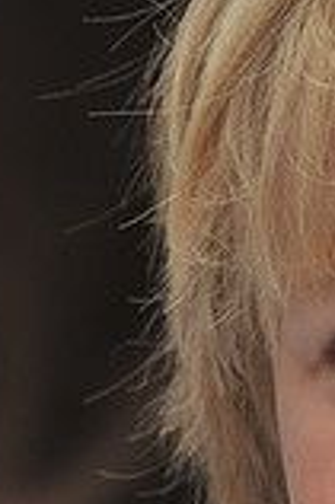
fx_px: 13135
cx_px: 515
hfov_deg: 1.5
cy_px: 491
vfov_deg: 2.2
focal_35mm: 939
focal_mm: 170
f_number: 8
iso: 200
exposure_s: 1/320
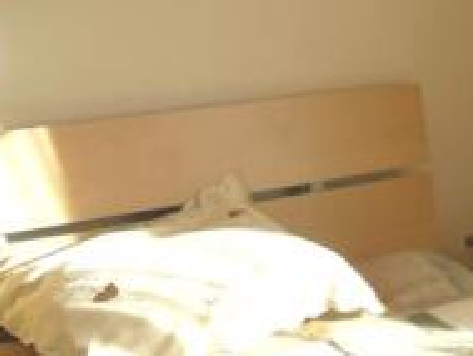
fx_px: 1436
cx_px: 622
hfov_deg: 17.5
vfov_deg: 14.0
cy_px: 24
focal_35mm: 105
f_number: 2.8
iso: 80
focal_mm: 6.3
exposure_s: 1/125
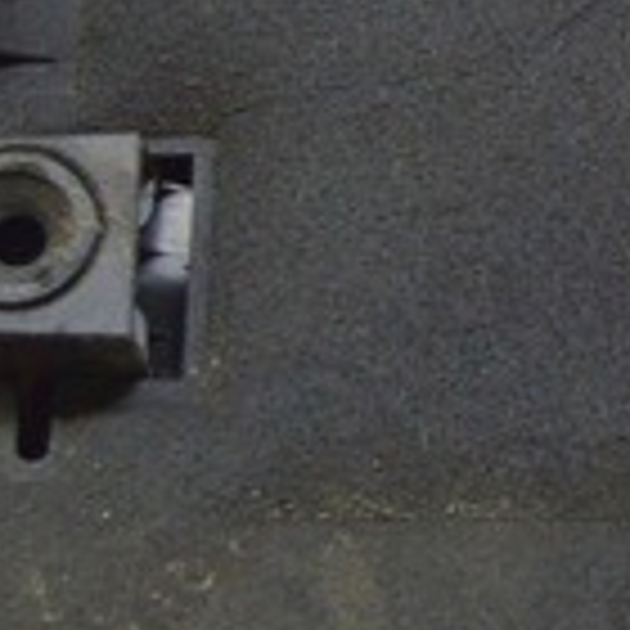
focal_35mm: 223
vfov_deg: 7.8
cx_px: 756
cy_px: 119
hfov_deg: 7.8
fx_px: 4592
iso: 400
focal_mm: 24
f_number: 4
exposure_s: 1/40
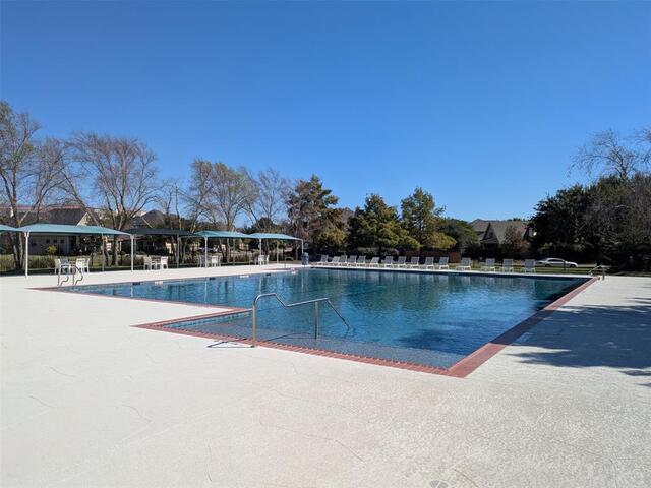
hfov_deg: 69.4
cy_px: 244
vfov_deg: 54.9
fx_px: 470
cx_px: 326
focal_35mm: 25
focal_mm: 5.43
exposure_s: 1/2632
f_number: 1.89
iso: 48
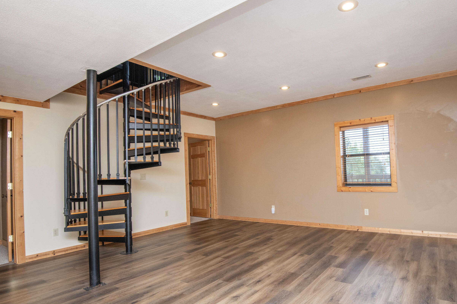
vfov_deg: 61.8
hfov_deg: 83.5
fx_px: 254
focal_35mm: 20
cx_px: 261
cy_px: 165
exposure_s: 1/60
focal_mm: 16
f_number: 9
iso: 400
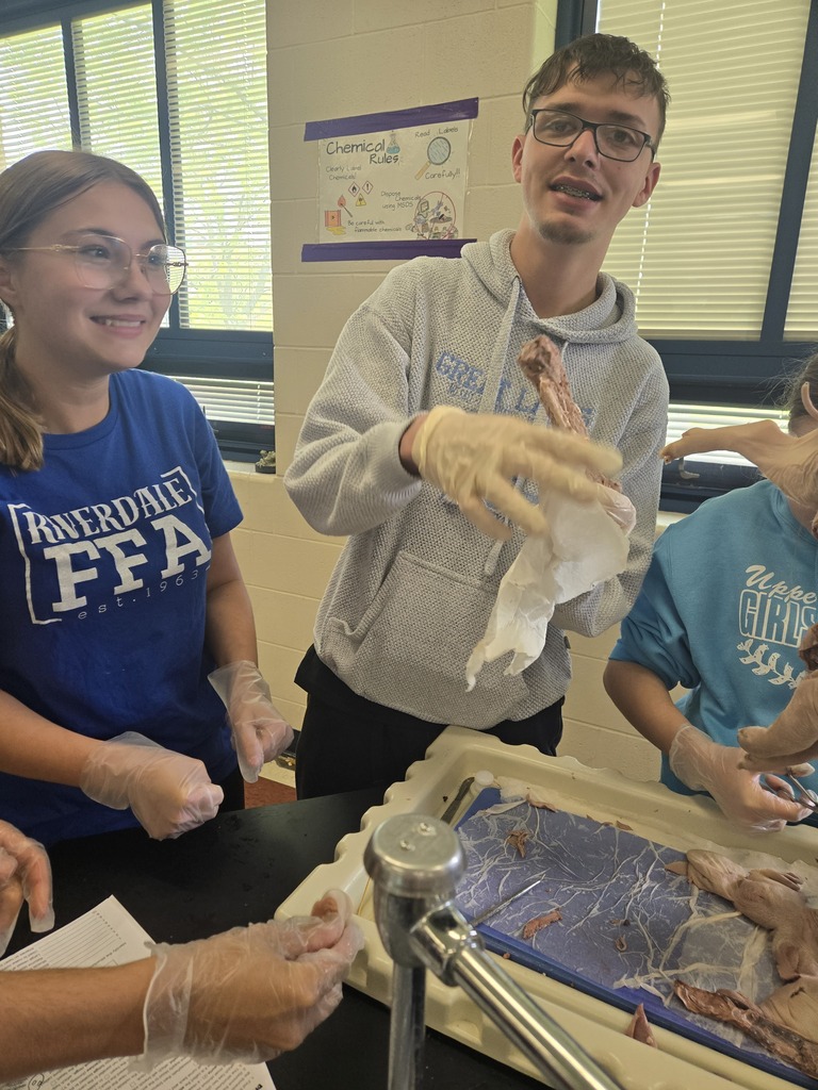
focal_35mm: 23
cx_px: 409
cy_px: 545
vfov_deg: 73.9
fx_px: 725
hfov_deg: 58.9
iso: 125
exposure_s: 1/120
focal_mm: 5.4
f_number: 1.8
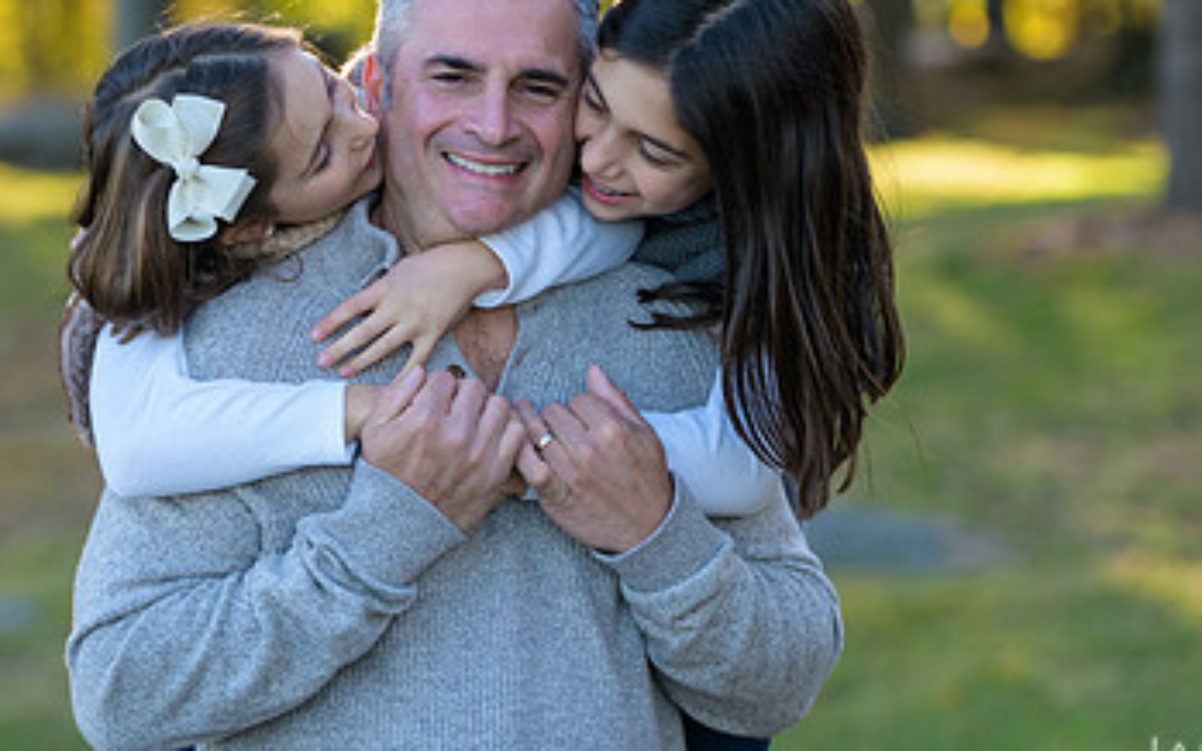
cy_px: 181
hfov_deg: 12.1
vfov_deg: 7.6
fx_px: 5666
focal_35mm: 173
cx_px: 465
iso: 200
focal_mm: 102
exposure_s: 1/320
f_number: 3.2
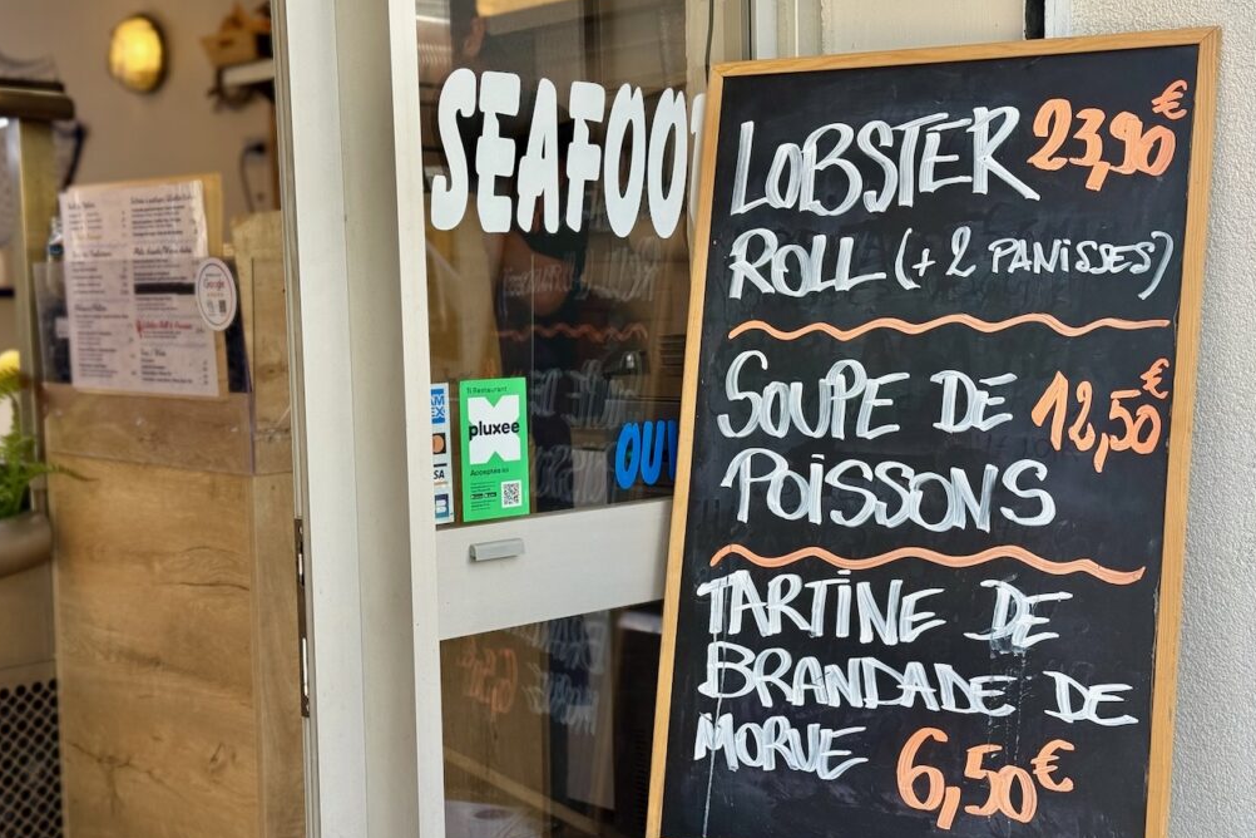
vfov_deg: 26.5
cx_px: 631
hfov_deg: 38.9
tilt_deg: -4.2
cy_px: 452
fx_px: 1779
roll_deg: +1.3
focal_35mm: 51
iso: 100
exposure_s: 1/466
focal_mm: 6.76
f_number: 1.78
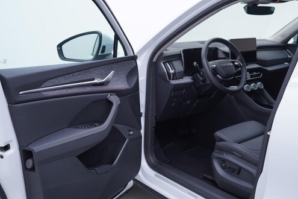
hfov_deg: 48.4
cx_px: 156
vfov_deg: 33.4
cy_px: 90
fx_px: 331
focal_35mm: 40
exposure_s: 1/50
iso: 125
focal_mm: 24
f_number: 3.2
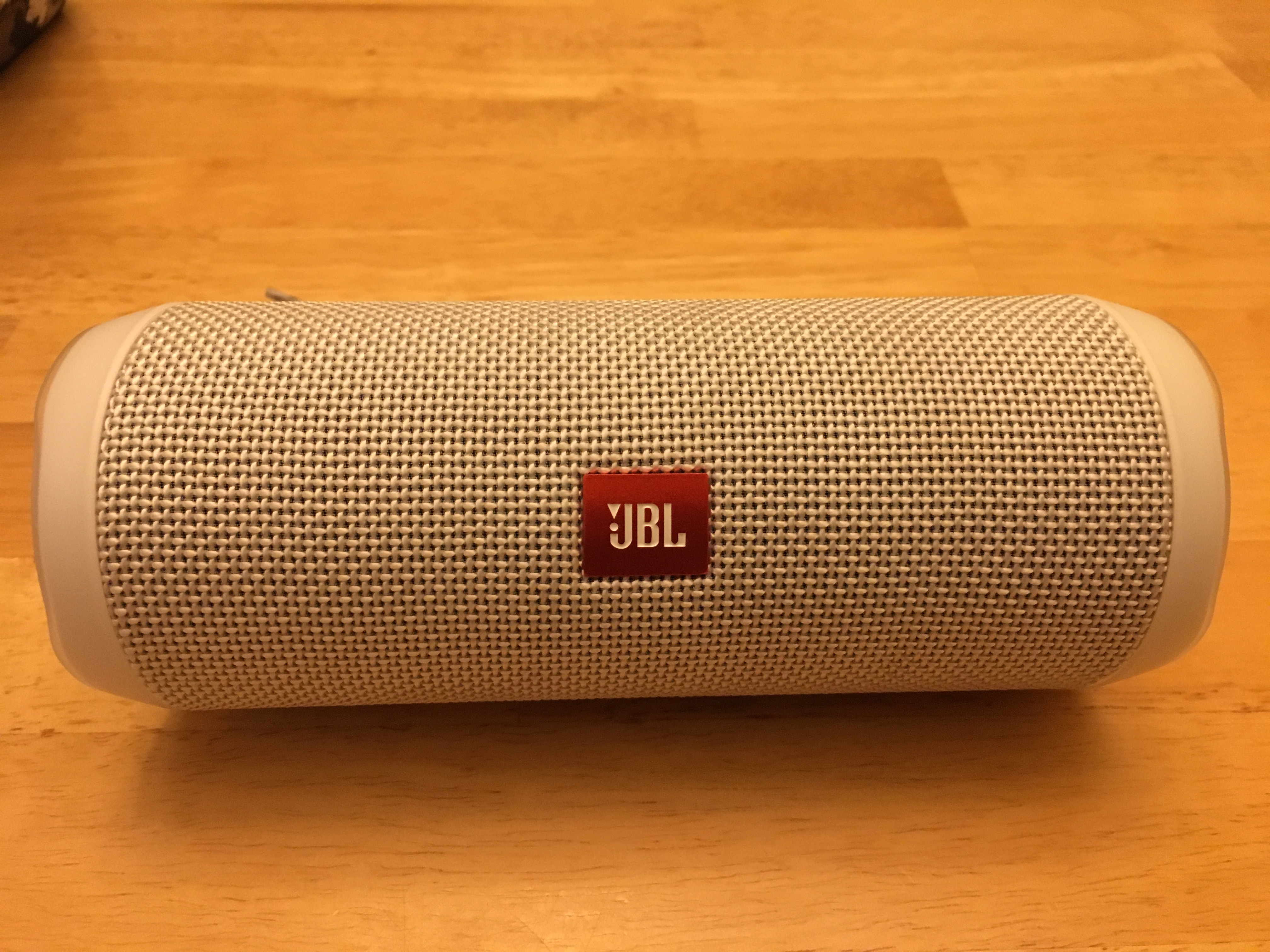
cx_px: 635
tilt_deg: -43.6
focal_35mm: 29
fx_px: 1064
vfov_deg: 48.2
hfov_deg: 61.7
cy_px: 476
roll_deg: -1.6
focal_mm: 4.15
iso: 200
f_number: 2.2
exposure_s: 1/24
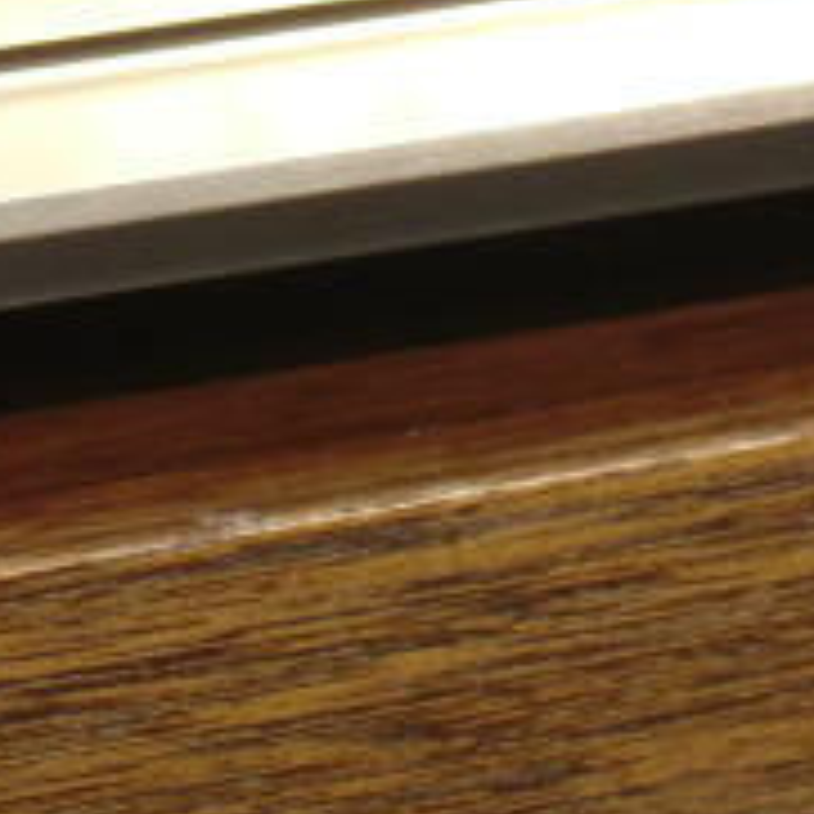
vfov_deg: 5.0
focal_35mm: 351
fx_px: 9338
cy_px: -139
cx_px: -459
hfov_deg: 4.9
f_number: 5.8
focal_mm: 19.6
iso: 200
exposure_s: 1/13
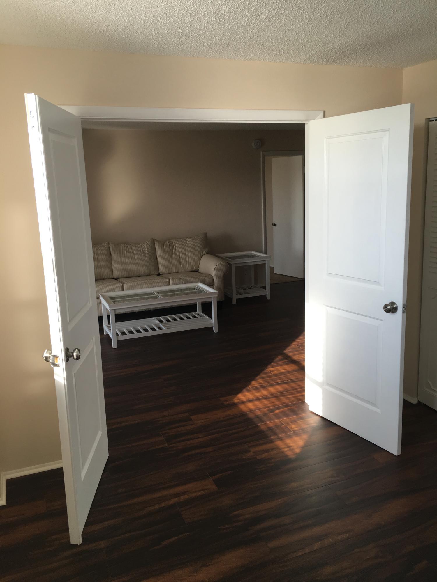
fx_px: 488
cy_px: 291
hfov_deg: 48.2
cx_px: 218
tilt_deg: -11.8
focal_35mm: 29
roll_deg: +1.8
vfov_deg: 61.7
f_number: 2.2
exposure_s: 1/120
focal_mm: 4.15
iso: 32
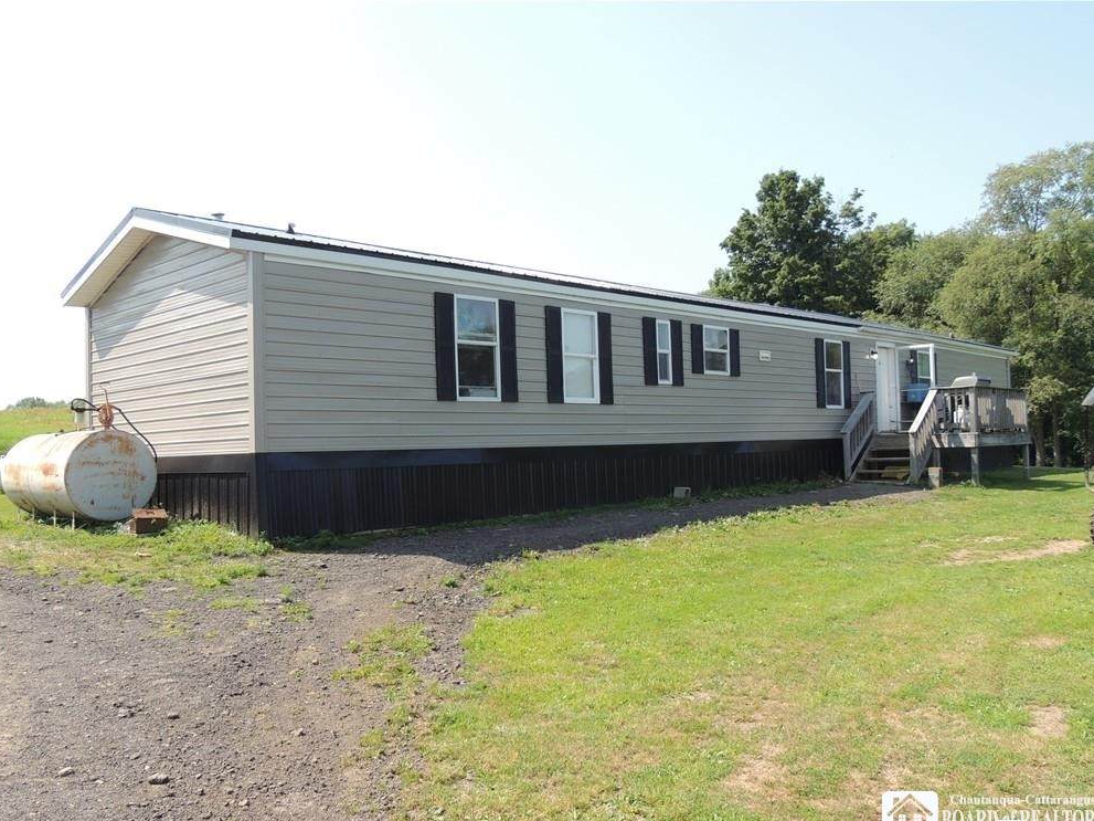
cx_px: 542
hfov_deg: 58.4
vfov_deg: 45.4
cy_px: 423
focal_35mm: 31
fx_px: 980
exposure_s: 1/500
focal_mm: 5.3
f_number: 3.1
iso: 100
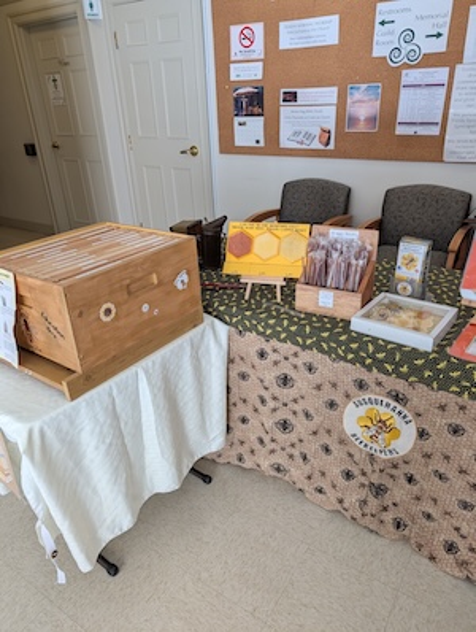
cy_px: 316
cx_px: 238
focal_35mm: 24
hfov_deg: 57.0
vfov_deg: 71.5
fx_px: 439
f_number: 1.68
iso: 176
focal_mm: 6.9
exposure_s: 1/120
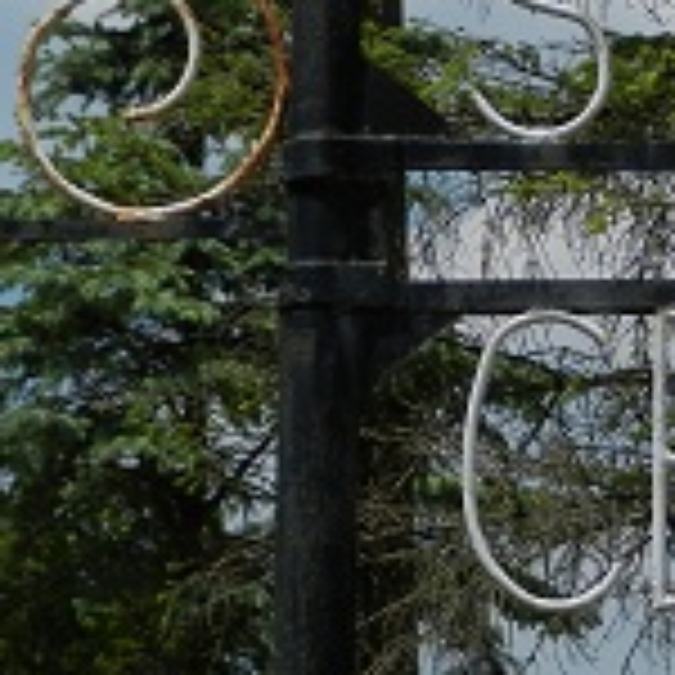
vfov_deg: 7.3
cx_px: 603
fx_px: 5317
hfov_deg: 7.2
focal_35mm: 241
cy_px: 410
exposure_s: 1/500
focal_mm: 12.3
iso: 160
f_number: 9.2
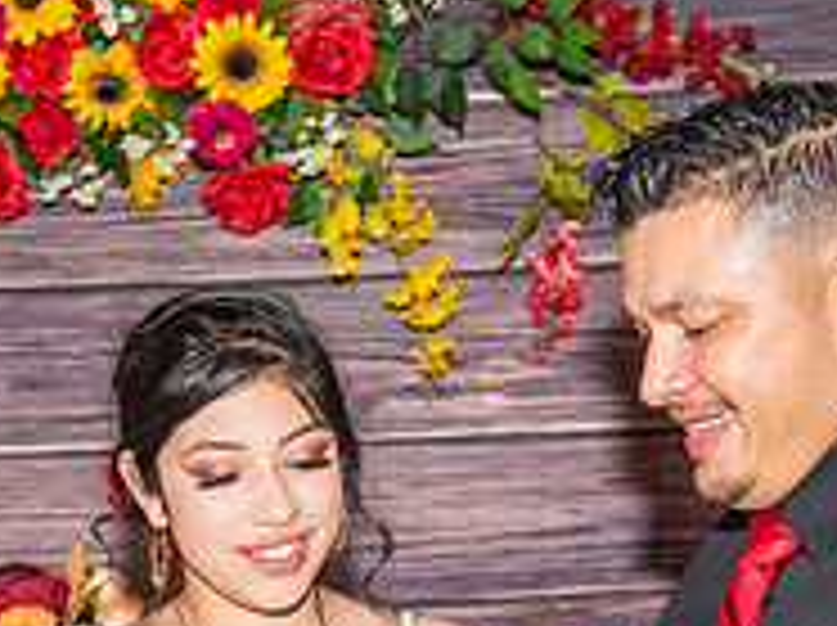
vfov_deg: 12.6
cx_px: 225
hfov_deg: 17.2
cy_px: 768
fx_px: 2753
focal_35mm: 114
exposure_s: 1/100
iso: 800
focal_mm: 38
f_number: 4
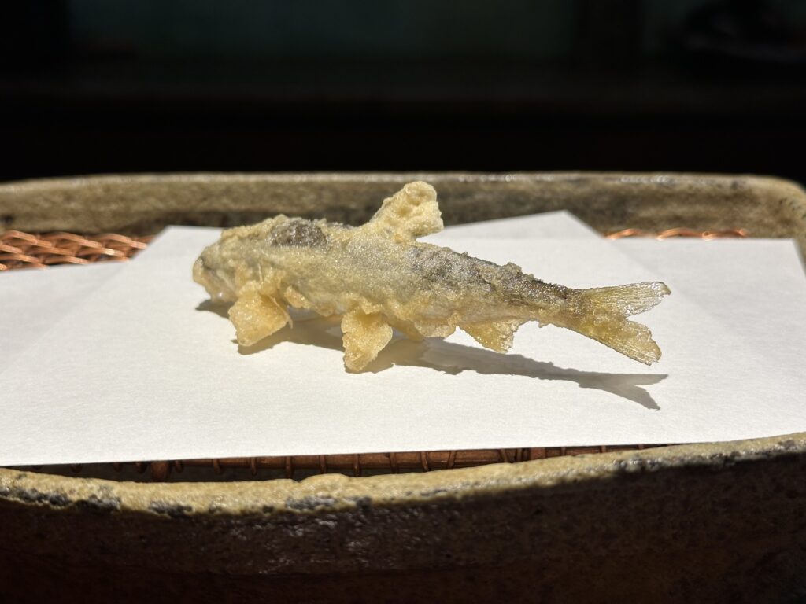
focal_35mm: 48
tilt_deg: -20.3
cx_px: 403
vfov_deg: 30.3
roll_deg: +0.2
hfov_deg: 39.7
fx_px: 1118
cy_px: 302
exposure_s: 1/100
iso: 50
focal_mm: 6.86
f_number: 1.78
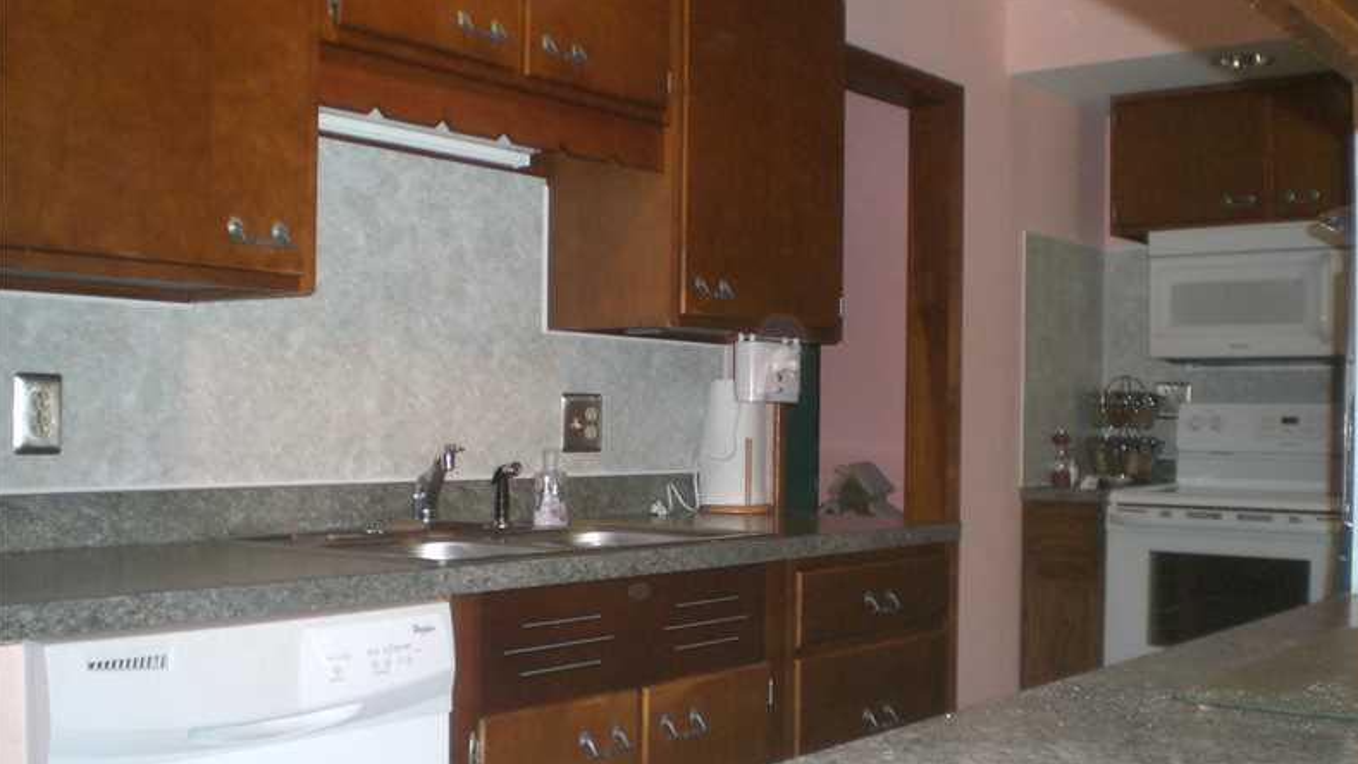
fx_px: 1513
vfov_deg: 28.2
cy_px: 485
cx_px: 683
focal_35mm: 42
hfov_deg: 48.4
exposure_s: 1/60
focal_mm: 6.3
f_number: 3.1
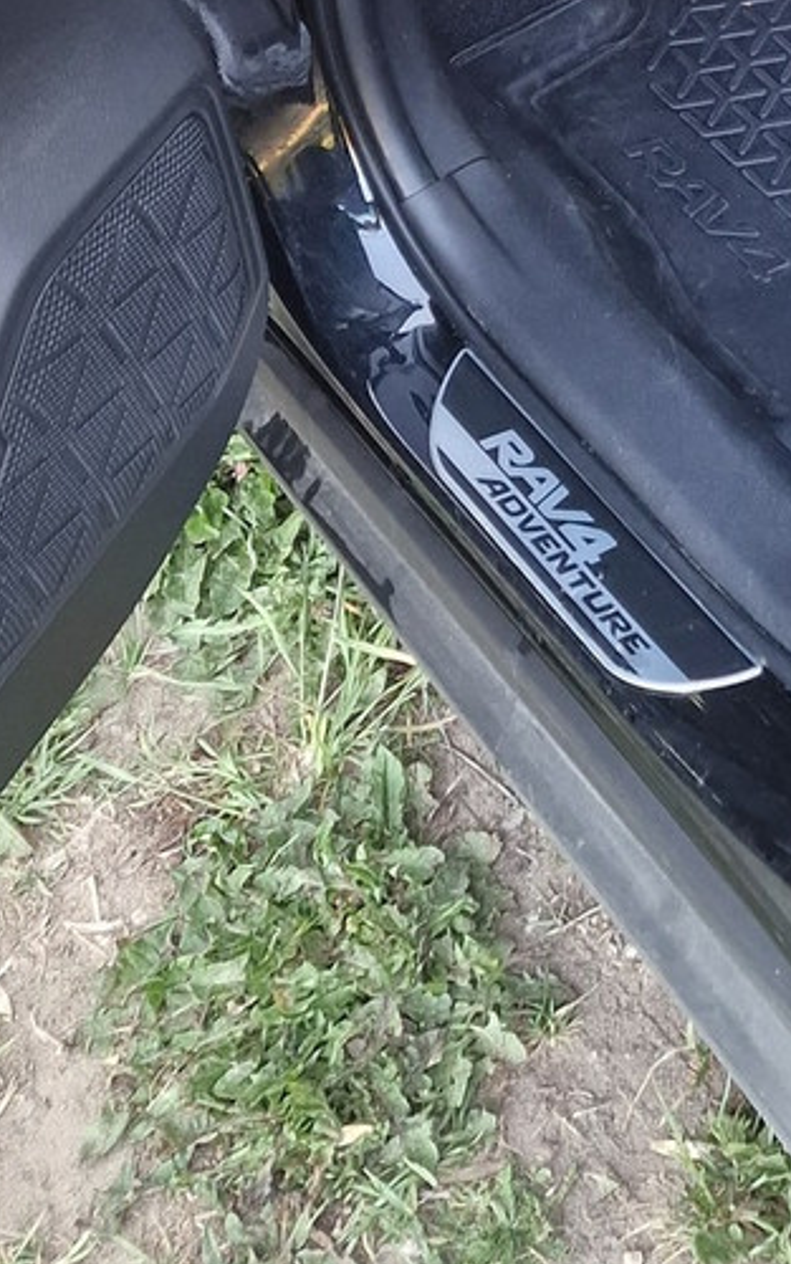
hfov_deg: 15.6
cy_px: -369
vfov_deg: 23.5
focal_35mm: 78
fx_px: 2687
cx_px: 1137
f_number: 1.8
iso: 320
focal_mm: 6.4
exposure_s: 1/100
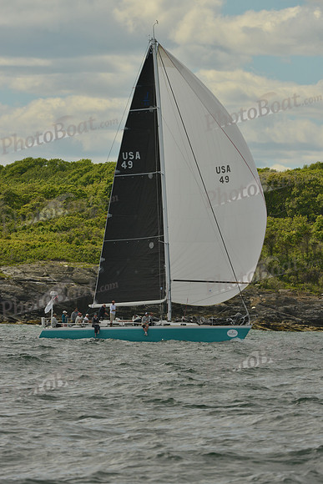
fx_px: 4842
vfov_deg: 5.7
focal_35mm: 360
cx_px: 162
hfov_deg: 3.8
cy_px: 242
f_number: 11
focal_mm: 360
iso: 400
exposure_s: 1/800
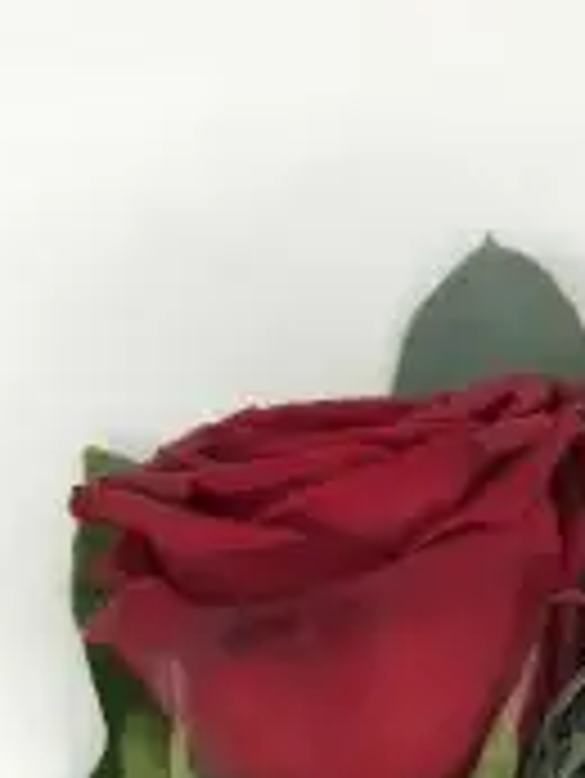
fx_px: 3241
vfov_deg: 13.4
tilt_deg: -69.4
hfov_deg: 10.3
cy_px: 895
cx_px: 378
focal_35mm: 144
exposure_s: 1/100
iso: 20
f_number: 2.4
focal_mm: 6
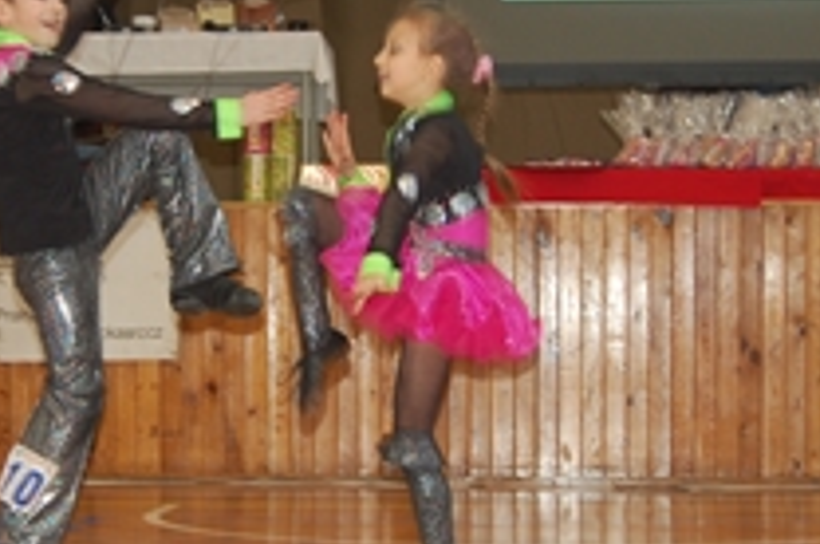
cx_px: 268
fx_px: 2456
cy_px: 264
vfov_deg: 12.6
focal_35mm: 108
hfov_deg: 18.9
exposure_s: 1/60
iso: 400
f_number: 4.2
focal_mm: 30
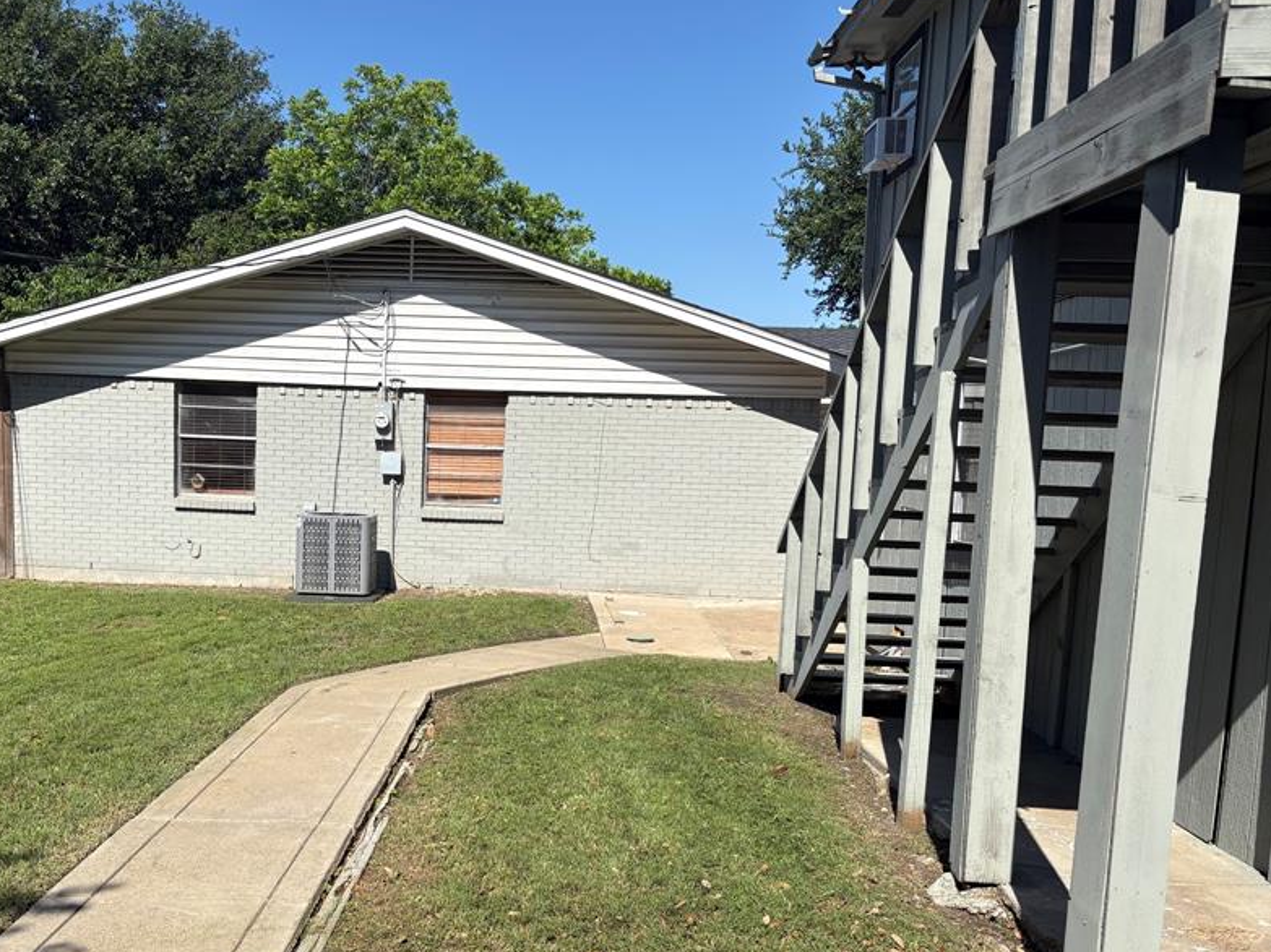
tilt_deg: -7.1
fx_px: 1248
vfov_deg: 41.6
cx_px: 451
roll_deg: -0.7
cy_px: 576
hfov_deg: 53.2
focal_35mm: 34
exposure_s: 1/4608
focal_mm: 5.96
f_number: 1.6
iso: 50
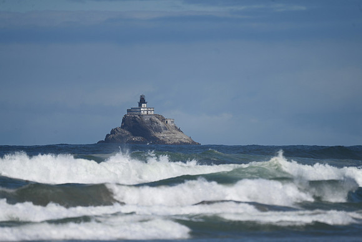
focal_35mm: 800
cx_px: 181
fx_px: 8046
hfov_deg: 2.6
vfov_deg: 1.7
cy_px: 121
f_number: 6.3
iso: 100
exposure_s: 1/1250
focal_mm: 800
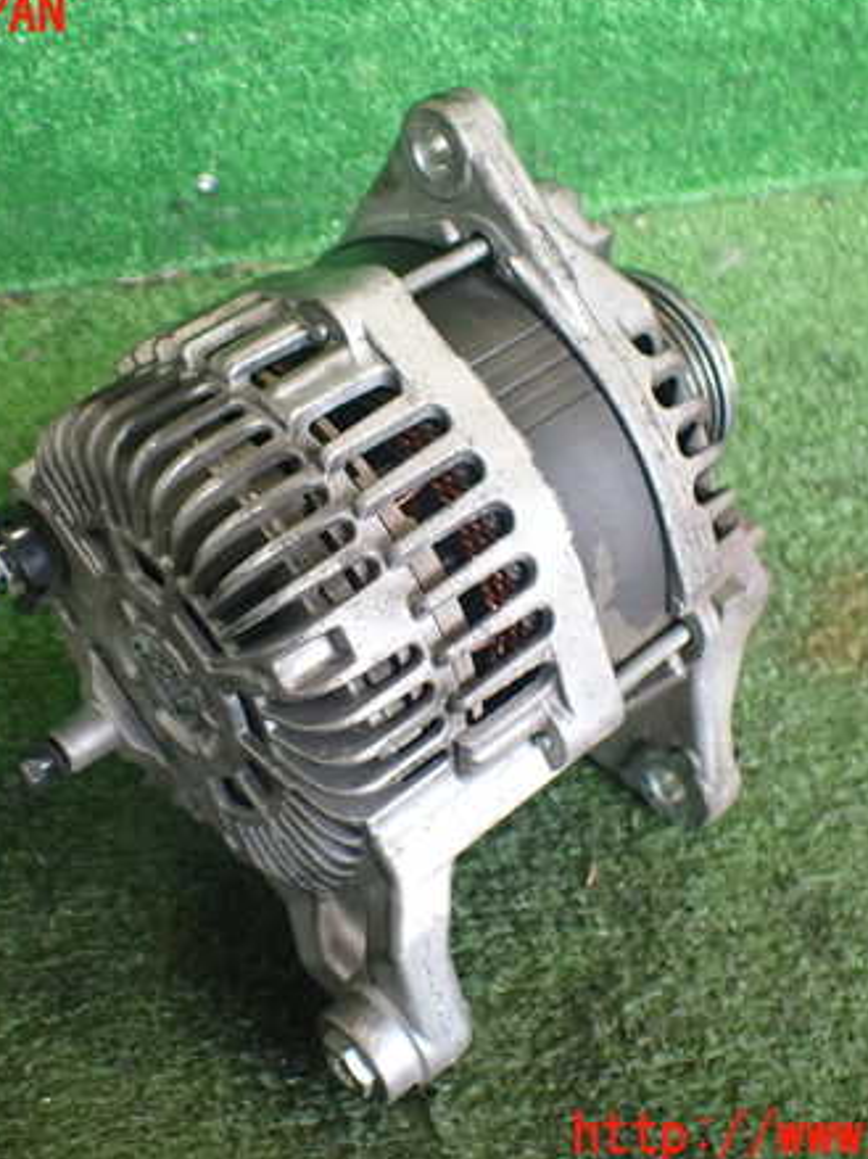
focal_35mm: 41
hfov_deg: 35.1
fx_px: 1371
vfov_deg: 45.8
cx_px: 377
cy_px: 576
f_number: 2.3
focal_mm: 5.4
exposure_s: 1/125
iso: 400
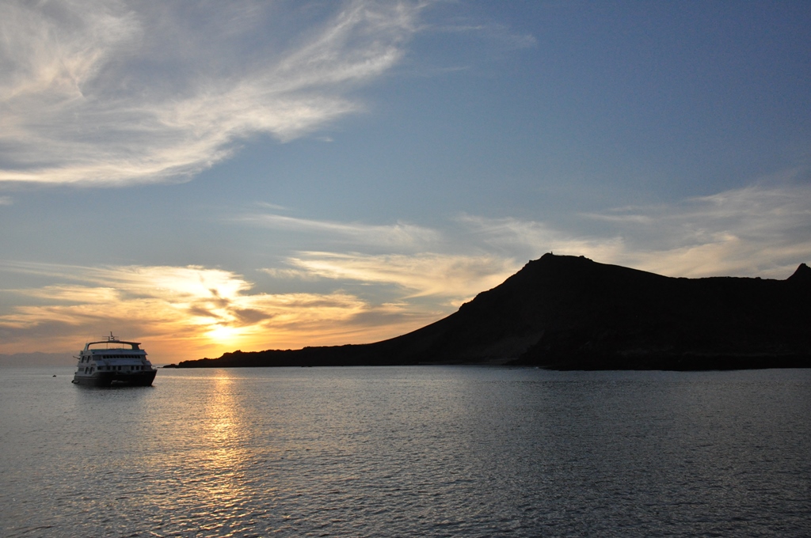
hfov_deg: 59.6
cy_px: 269
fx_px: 709
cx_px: 406
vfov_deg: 41.6
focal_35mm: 32
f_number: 9
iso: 1600
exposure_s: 1/2500
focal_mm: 21
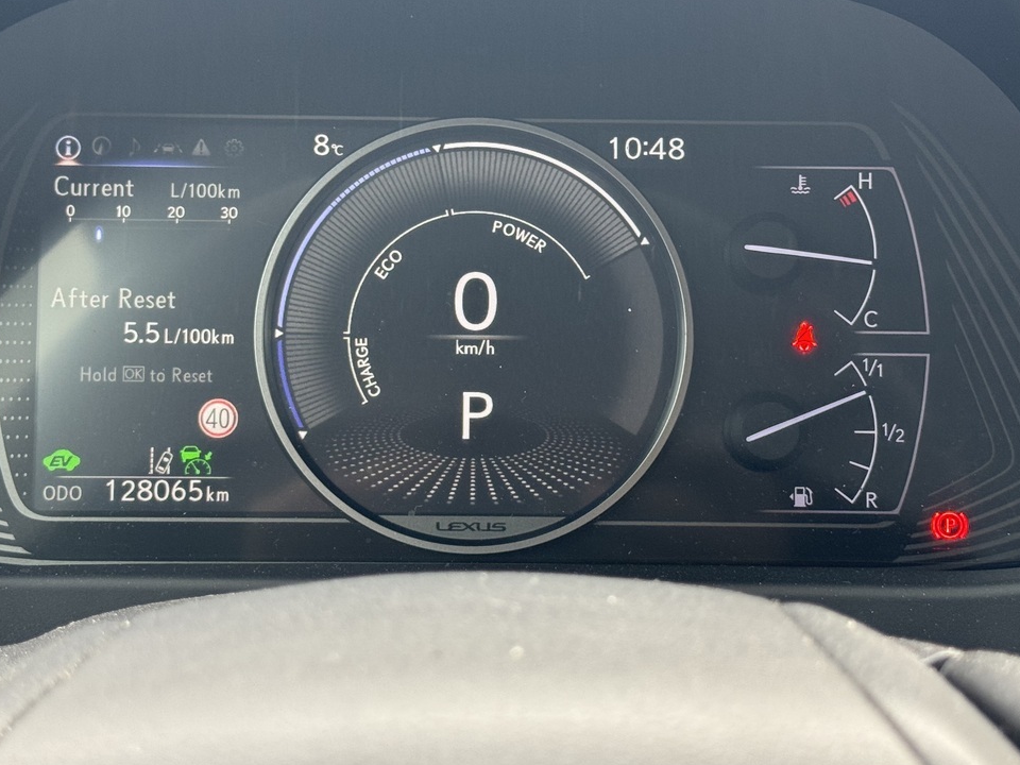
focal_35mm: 72
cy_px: 295
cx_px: 517
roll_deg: -0.7
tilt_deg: -19.9
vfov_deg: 20.4
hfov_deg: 27.0
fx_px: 2122
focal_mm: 6.76
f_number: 1.78
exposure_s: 1/74
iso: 100
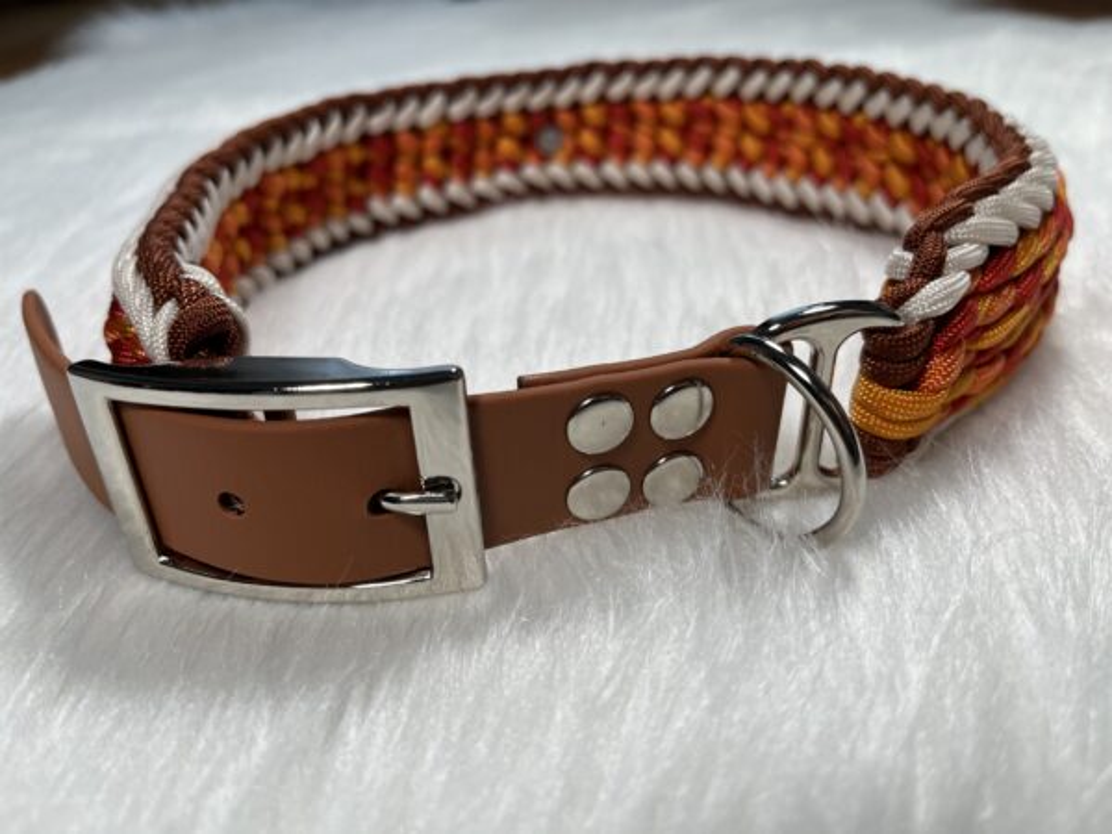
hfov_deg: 67.3
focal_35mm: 26
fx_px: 835
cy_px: 417
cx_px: 556
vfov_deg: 53.1
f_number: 1.6
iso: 32
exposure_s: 1/140
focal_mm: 5.1
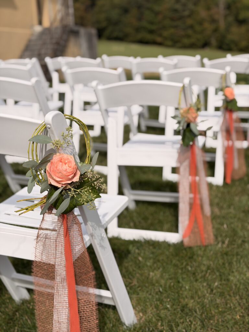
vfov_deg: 39.7
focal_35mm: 48
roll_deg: +3.3
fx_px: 460
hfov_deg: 30.3
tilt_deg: -13.8
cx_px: 124
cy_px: 166
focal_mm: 6.76
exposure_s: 1/11364
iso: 64
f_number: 1.78
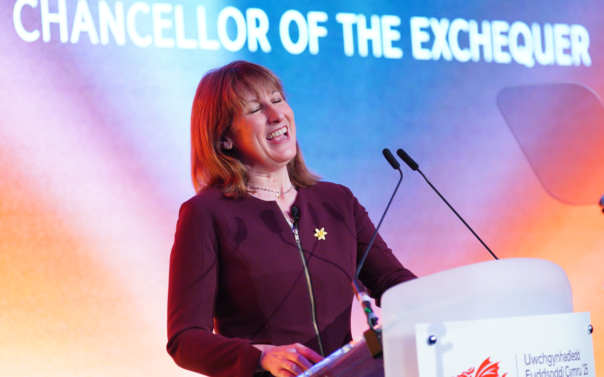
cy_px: 192
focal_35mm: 207
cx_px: 303
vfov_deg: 6.3
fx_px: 3408
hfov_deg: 10.1
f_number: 1.8
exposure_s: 1/400
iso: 1000
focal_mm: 135
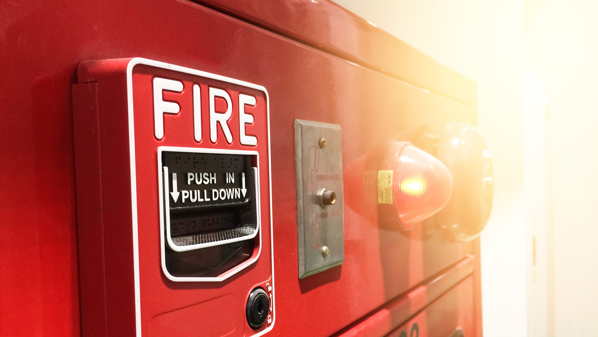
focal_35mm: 32
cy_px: 201
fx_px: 507
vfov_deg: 36.6
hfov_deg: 61.0
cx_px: 298
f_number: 2.2
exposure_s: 1/35
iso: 160
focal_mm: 4.2
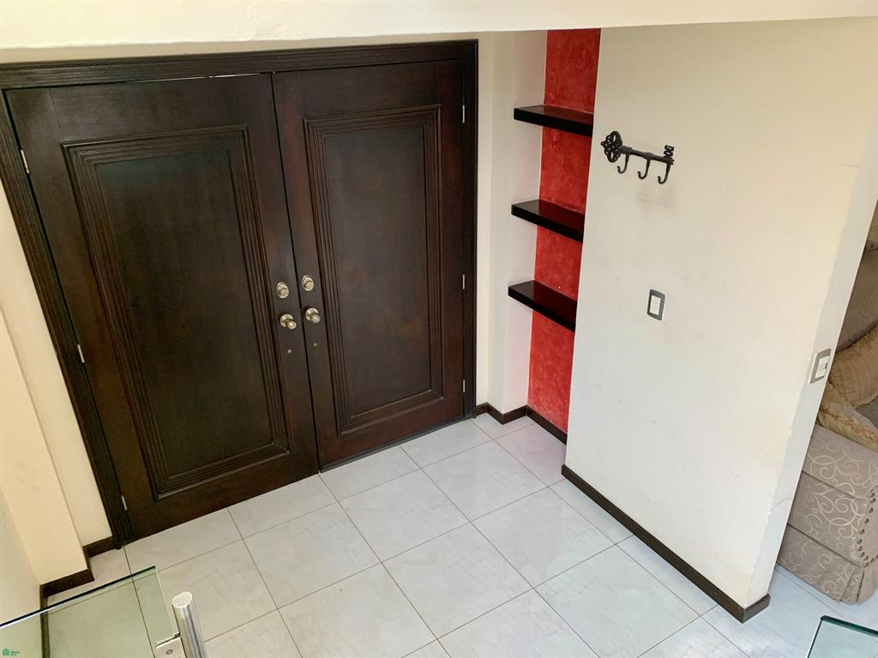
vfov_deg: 53.1
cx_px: 439
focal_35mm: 26
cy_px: 329
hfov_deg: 67.3
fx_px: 659
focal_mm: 4.25
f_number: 1.8
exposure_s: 1/99
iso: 100
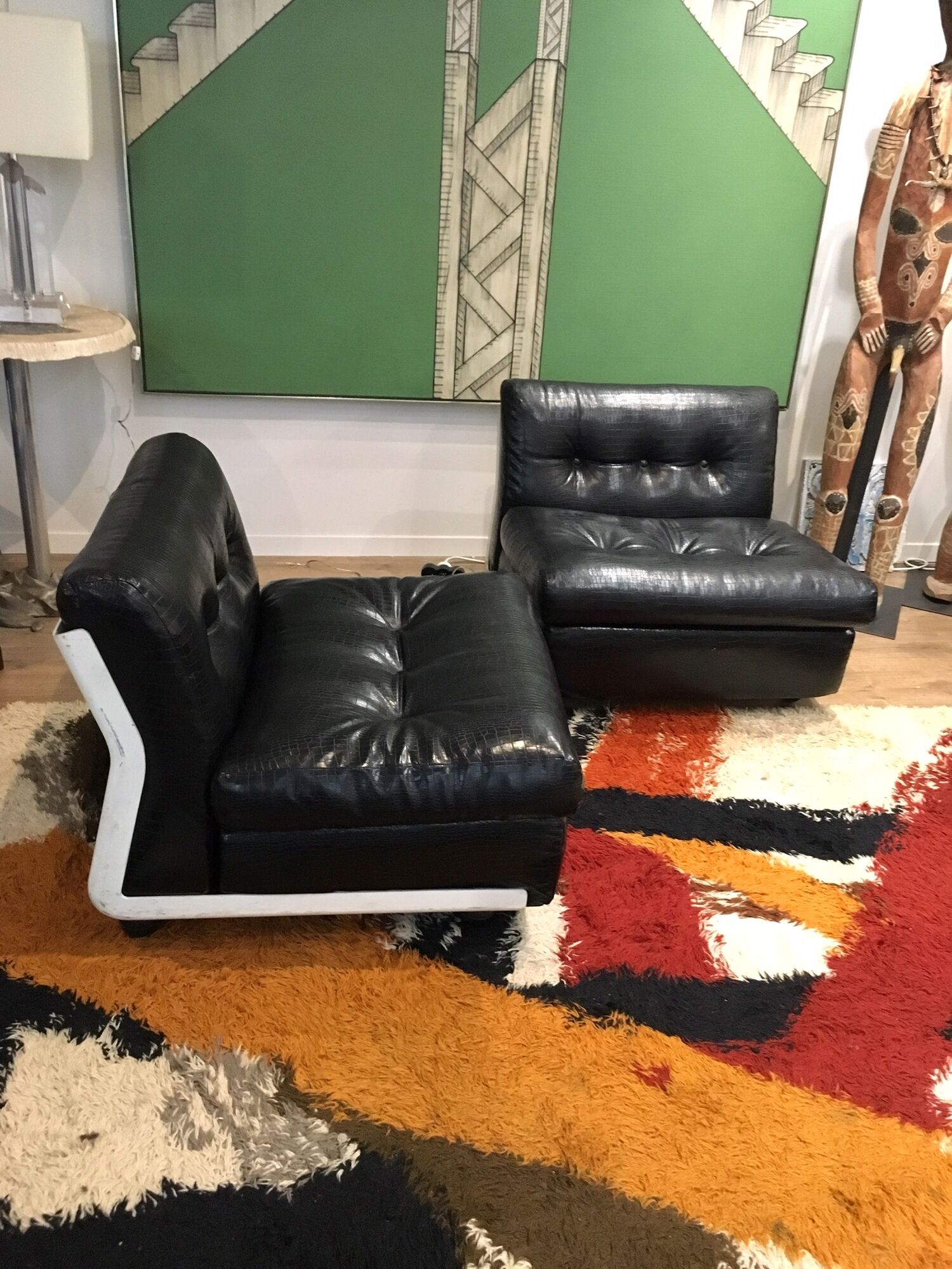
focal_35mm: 29
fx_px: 1063
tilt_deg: -23.1
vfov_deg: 61.7
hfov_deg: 48.2
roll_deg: -5.0
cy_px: 634
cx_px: 476
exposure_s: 1/17
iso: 250
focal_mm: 4.15
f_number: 2.2
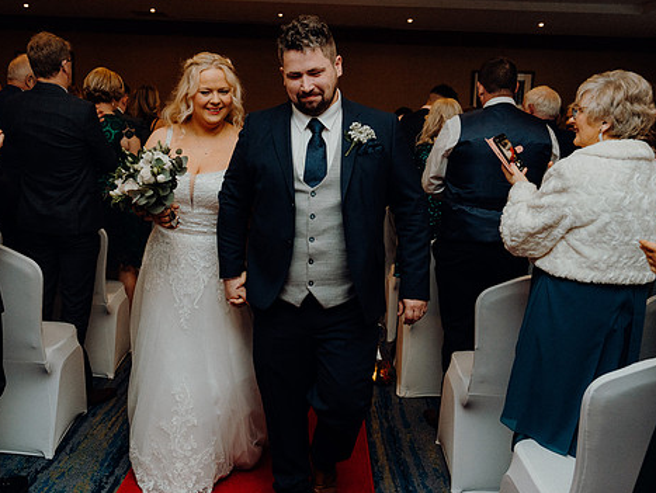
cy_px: 239
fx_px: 702
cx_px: 275
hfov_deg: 49.9
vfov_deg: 38.7
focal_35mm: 37
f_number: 3.5
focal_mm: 31
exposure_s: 1/160
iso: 2500
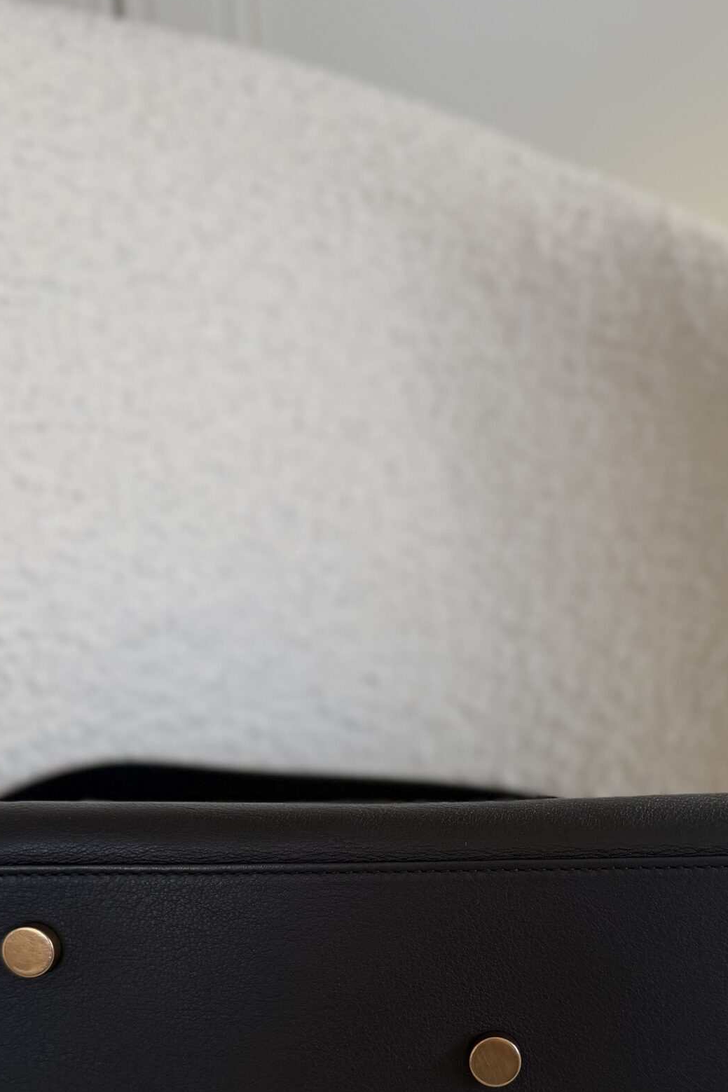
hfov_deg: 32.3
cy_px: 853
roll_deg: -0.3
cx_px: 497
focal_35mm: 41
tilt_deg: -23.4
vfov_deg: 45.3
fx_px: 1244
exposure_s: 1/240
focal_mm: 6.76
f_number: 1.78
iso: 64
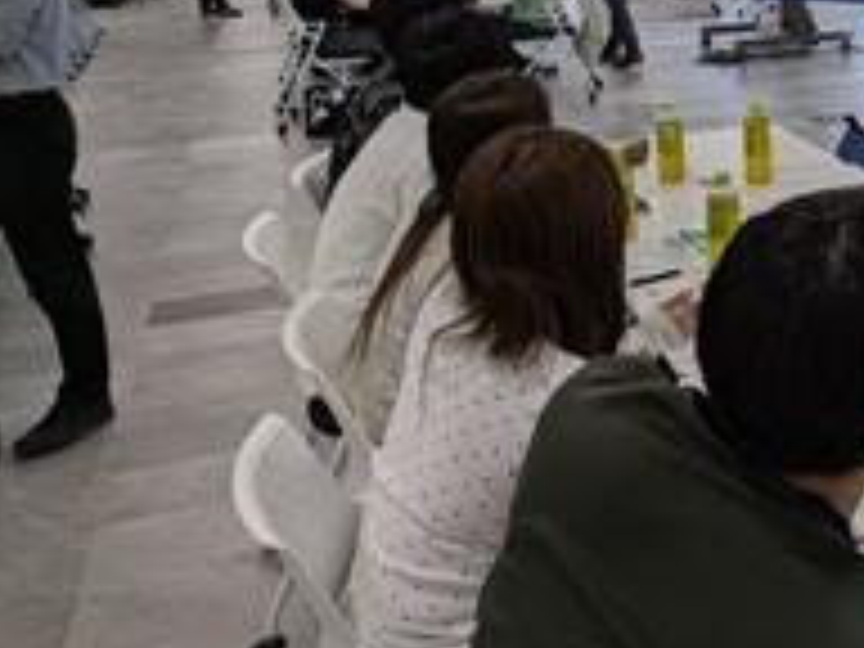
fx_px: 1298
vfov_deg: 26.5
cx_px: 891
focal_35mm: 52
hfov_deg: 33.3
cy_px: 0
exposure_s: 1/170
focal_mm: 5.43
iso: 42
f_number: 1.89
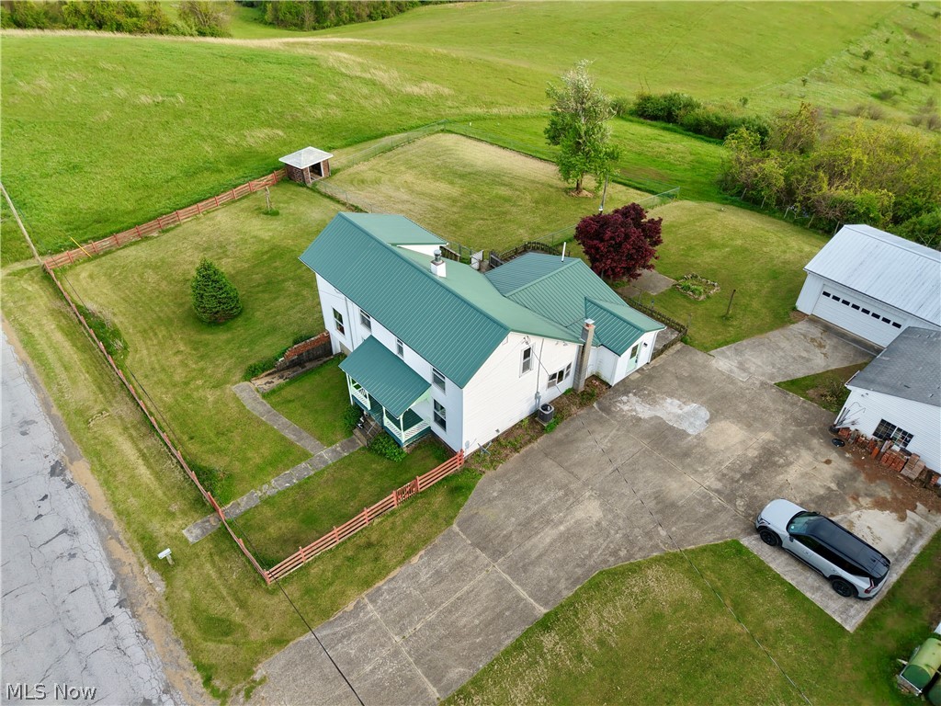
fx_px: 652
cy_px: 353
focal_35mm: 24
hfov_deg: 71.6
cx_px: 470
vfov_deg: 56.8
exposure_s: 1/500
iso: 100
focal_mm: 8.67
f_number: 1.8
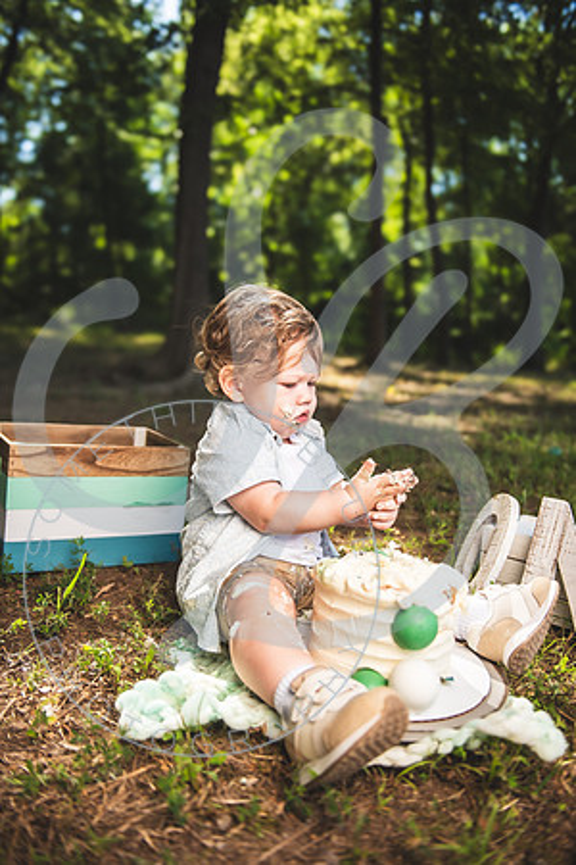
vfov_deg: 60.3
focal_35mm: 31
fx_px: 744
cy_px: 432
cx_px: 288
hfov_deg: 42.3
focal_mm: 31
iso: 100
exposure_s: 1/800
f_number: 2.8
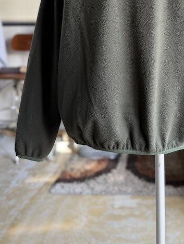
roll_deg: +0.3
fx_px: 347
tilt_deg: +1.6
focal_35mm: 49
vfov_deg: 36.4
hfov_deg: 29.0
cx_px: 148
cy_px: 24
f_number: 1.78
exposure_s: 1/131
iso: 125
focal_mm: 6.76
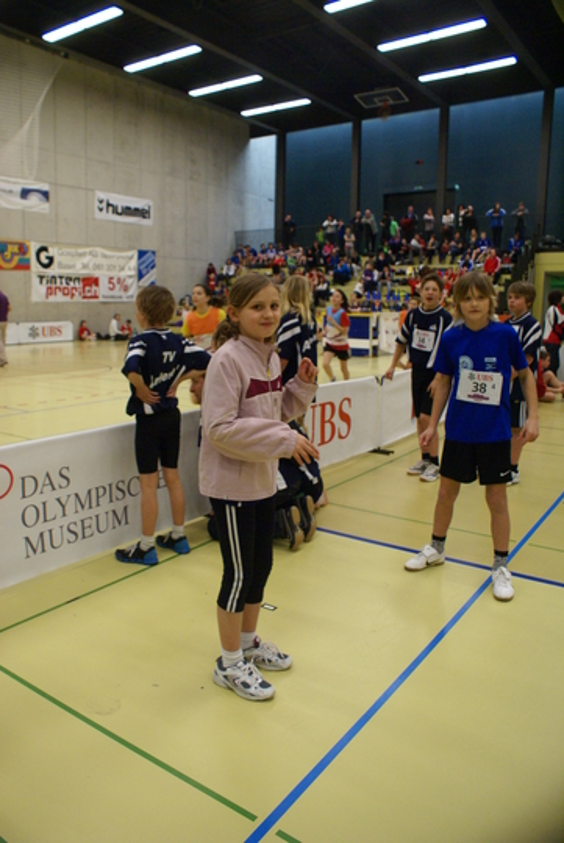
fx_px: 633
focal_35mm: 27
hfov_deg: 48.0
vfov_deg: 67.3
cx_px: 282
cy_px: 422
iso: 800
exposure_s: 1/125
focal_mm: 18
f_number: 3.5
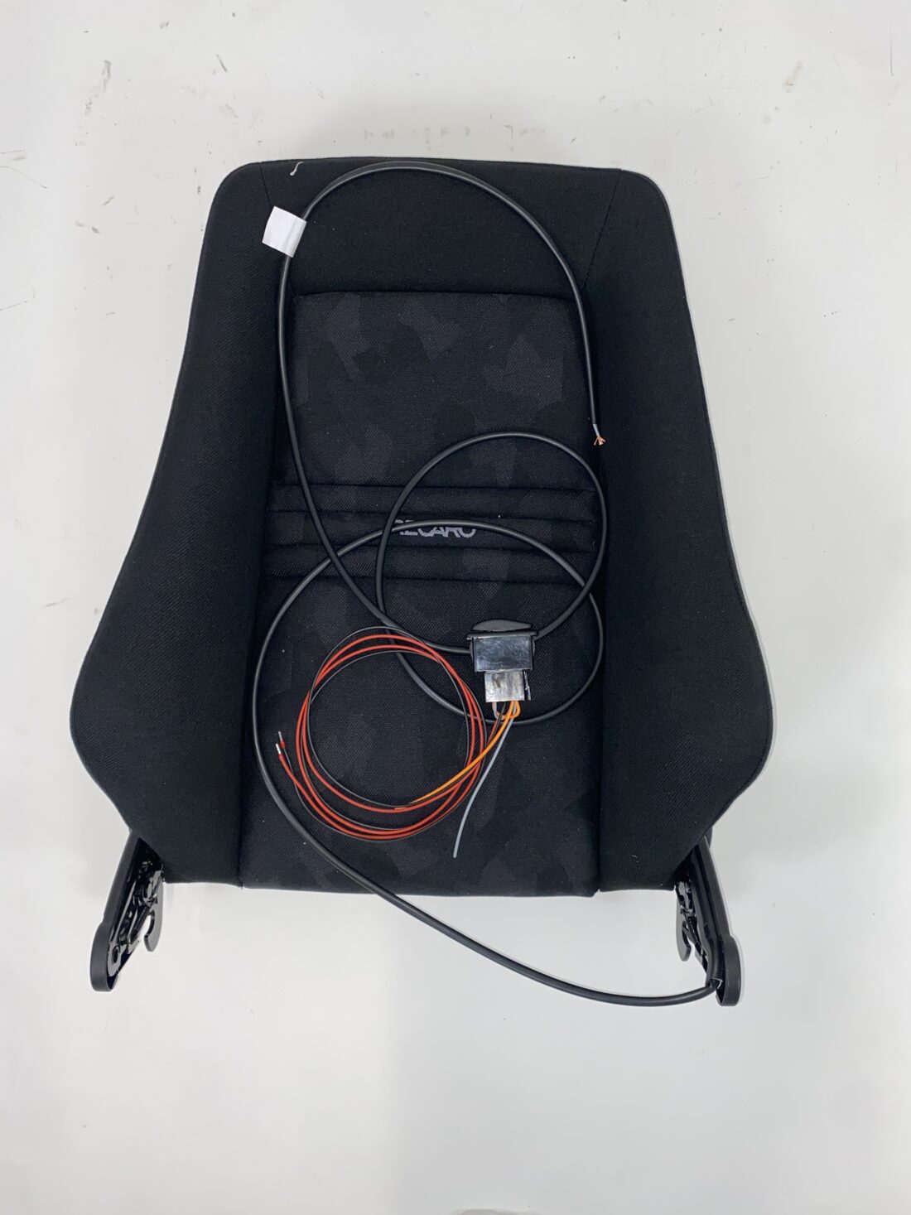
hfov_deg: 53.1
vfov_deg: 67.3
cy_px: 608
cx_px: 456
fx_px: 912
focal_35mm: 26
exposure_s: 1/100
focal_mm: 4.25
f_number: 1.8
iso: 40
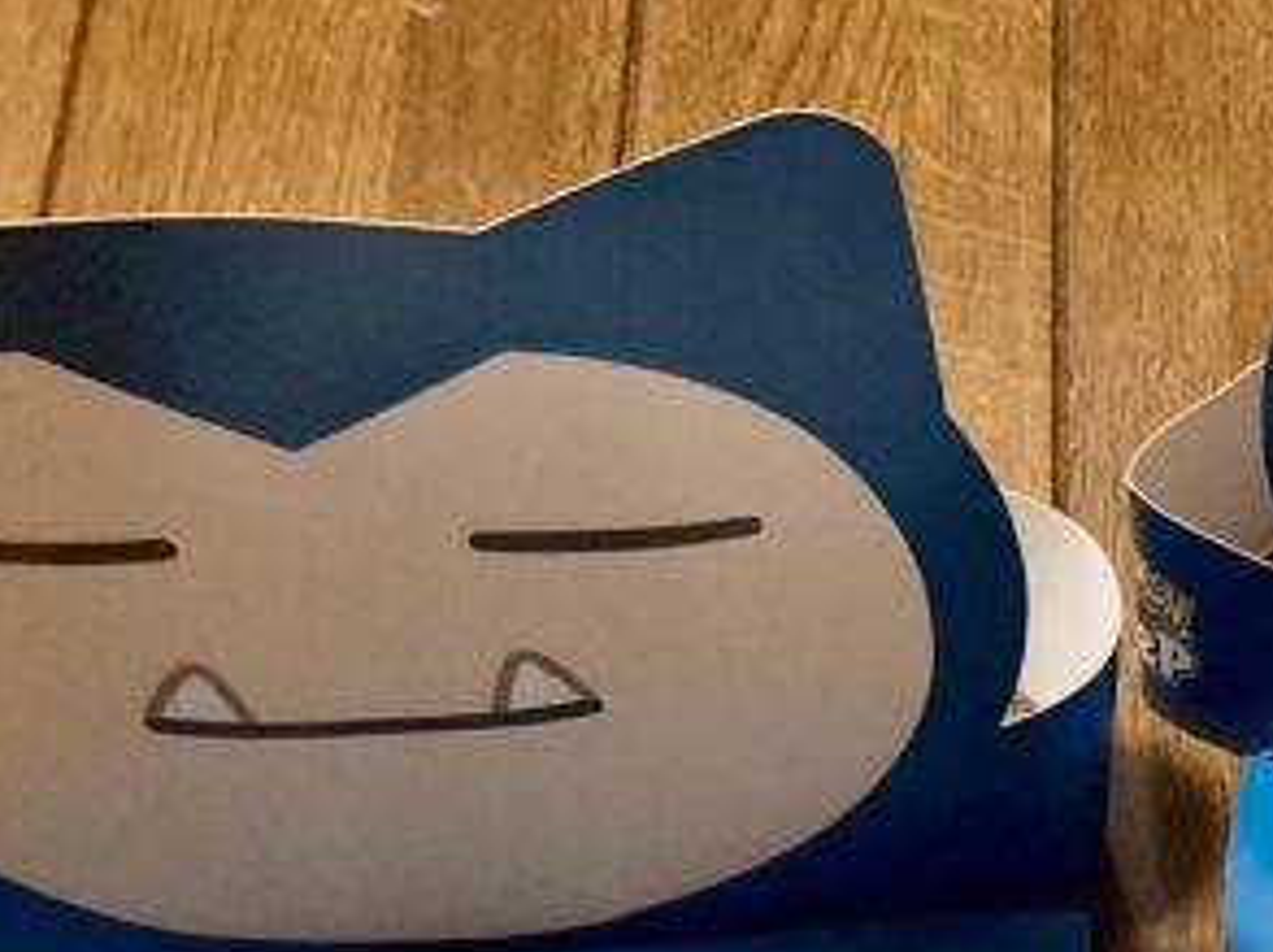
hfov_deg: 18.3
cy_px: 1556
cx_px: 1794
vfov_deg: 13.8
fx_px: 3600
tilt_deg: -59.1
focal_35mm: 98
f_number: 1.8
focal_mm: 3.99
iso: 160
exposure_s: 1/50
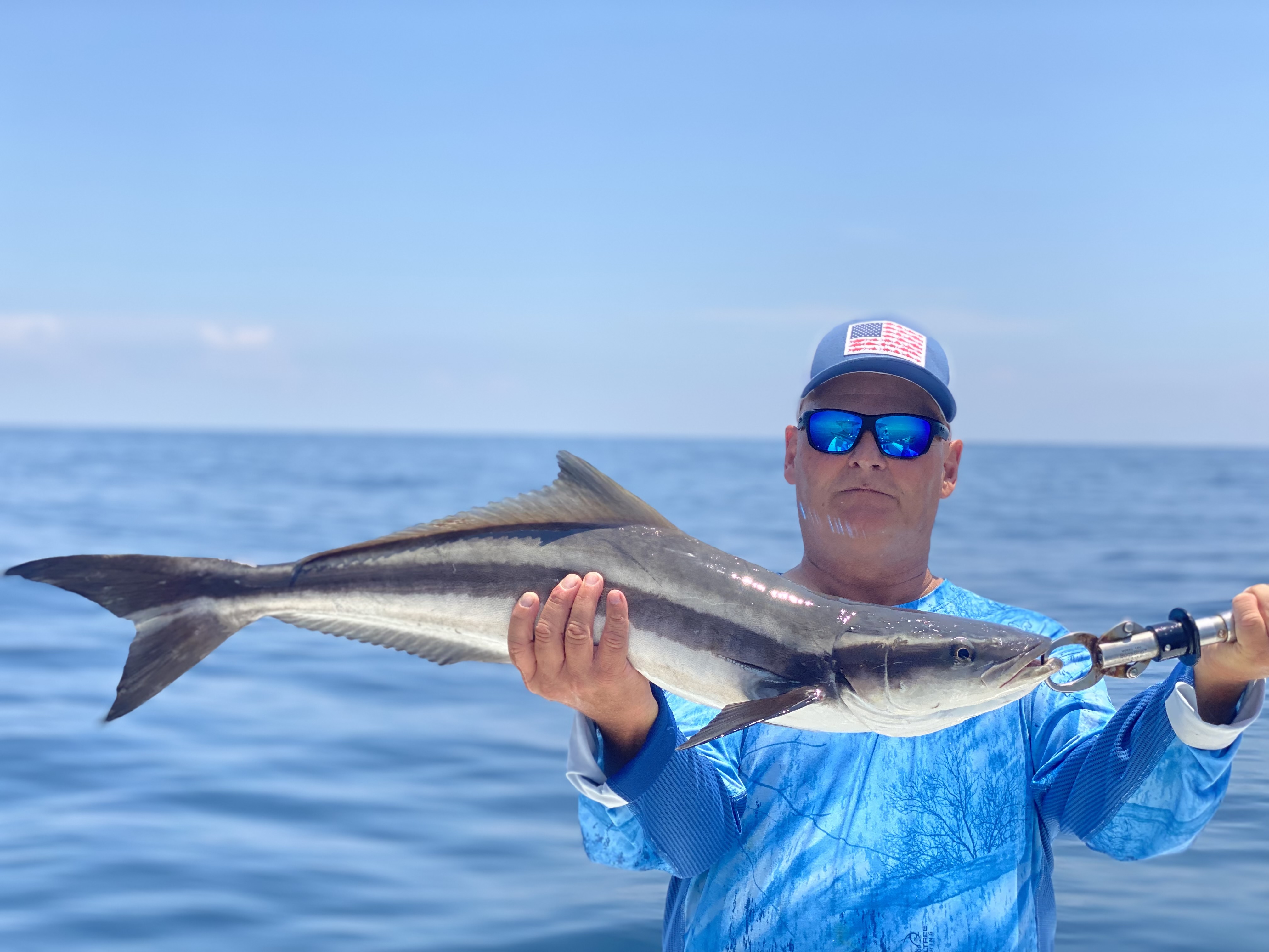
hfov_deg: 36.8
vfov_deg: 28.0
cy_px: 476
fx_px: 1906
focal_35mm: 52
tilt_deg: -1.1
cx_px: 634
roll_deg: -0.4
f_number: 2
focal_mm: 6
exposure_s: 1/1653
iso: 20
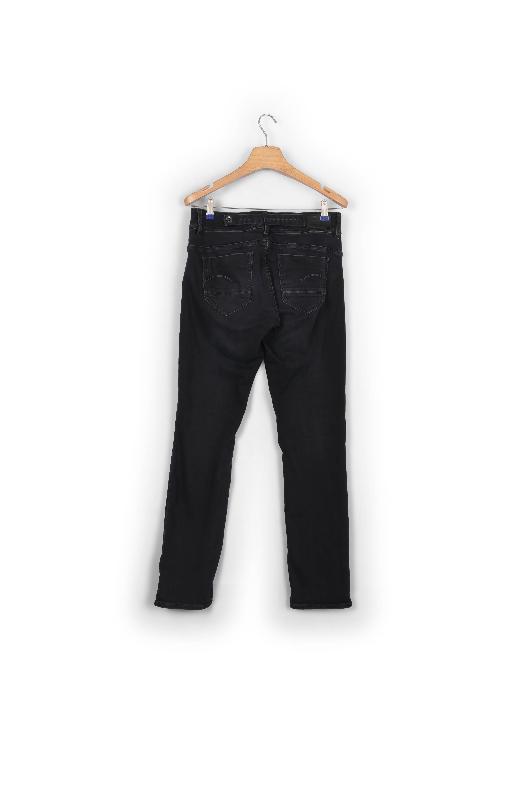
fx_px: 865
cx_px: 266
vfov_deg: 49.6
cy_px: 399
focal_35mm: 39
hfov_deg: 34.2
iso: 100
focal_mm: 39
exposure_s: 1/200
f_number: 13
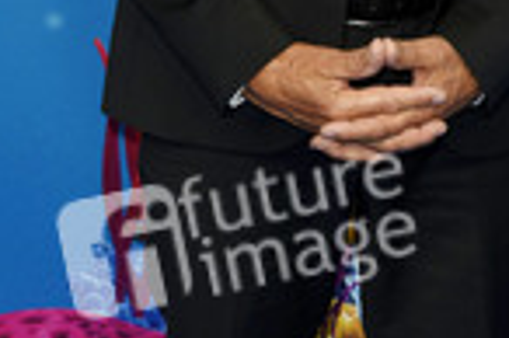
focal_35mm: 159
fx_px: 2246
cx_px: 338
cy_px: -286
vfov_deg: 8.3
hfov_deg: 12.9
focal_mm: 58
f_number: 5.6
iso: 640
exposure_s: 1/250
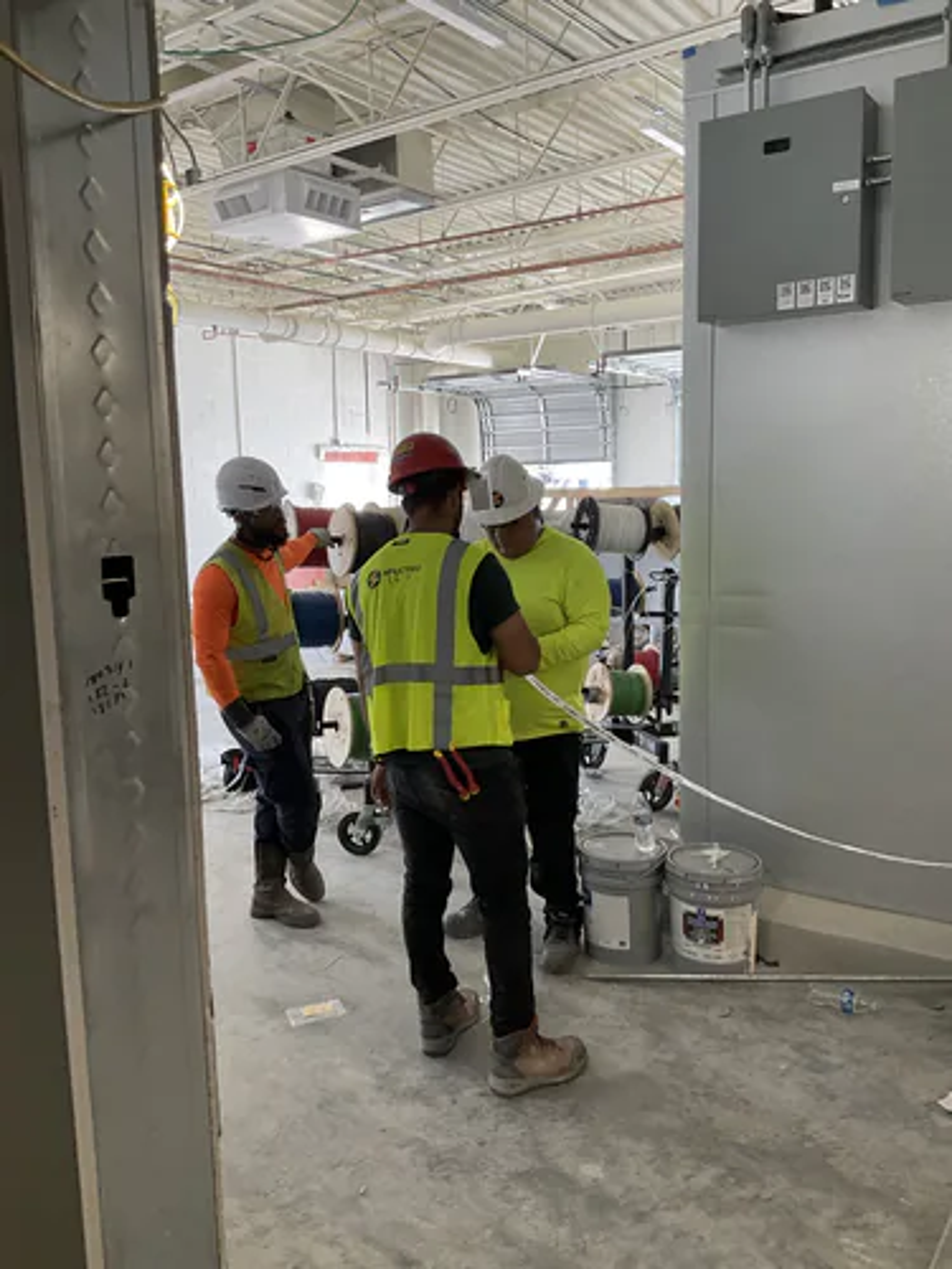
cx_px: 476
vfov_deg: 61.7
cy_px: 634
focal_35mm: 29
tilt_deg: -7.9
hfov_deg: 48.2
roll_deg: +1.2
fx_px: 1063
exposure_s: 1/60
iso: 50
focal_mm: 3
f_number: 1.8
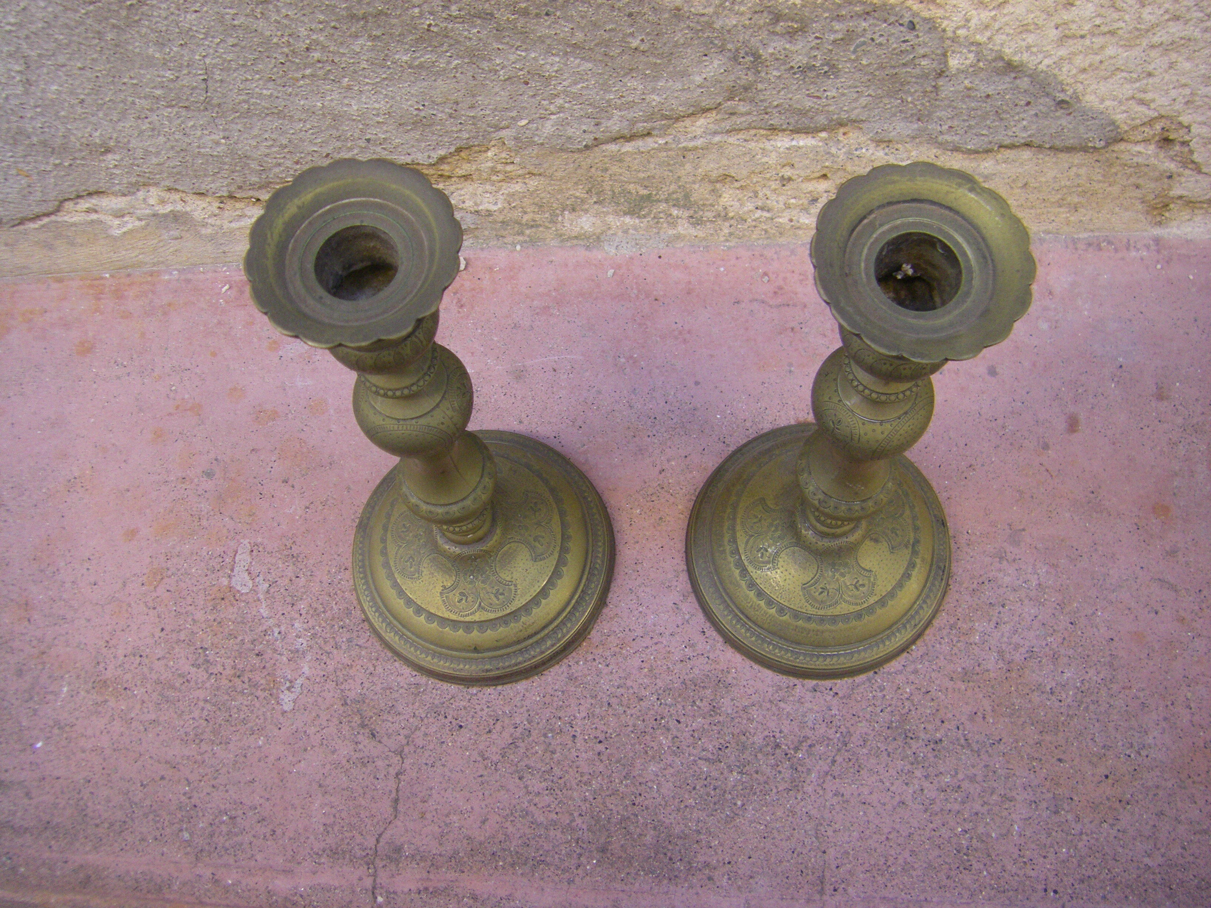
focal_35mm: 38
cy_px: 454
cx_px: 606
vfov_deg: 37.7
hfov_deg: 49.0
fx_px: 1329
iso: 250
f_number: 3.5
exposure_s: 1/50
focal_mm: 6.3
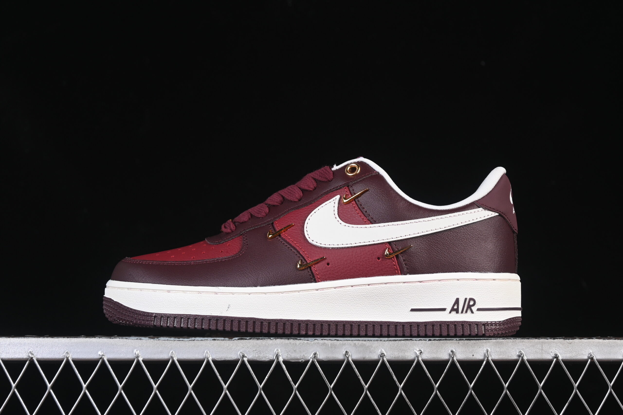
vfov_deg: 18.2
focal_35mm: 75
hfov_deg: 27.0
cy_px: 208
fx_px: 1298
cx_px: 312
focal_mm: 50
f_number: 7.1
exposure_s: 1/60
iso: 160
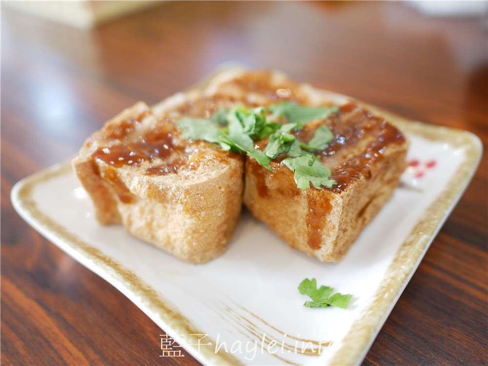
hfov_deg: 60.0
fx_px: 423
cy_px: 183
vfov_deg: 46.8
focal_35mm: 30
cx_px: 244
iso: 250
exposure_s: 1/60
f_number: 1.7
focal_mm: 15
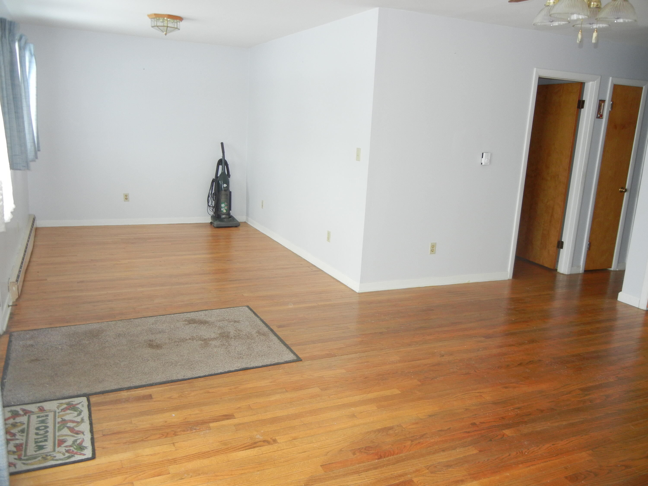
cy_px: 243
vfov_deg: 46.8
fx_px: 562
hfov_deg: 60.0
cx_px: 324
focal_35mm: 30
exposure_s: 1/30
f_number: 3.5
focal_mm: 5.4
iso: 214
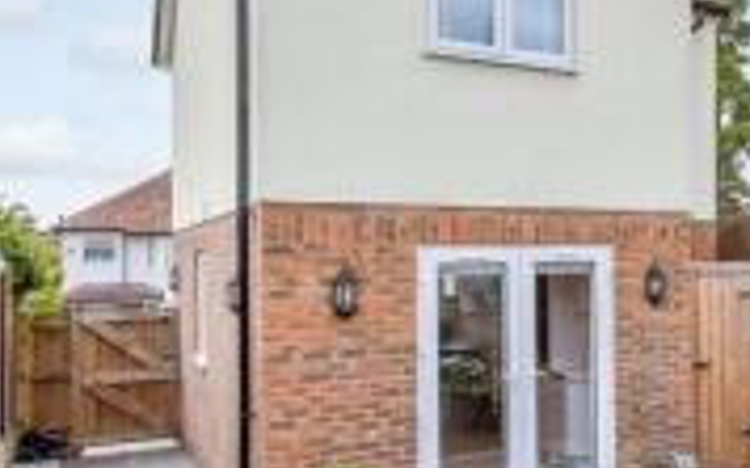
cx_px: 866
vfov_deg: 19.1
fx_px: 1389
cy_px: 242
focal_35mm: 68
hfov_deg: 27.2
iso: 320
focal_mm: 17
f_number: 8
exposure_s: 1/640
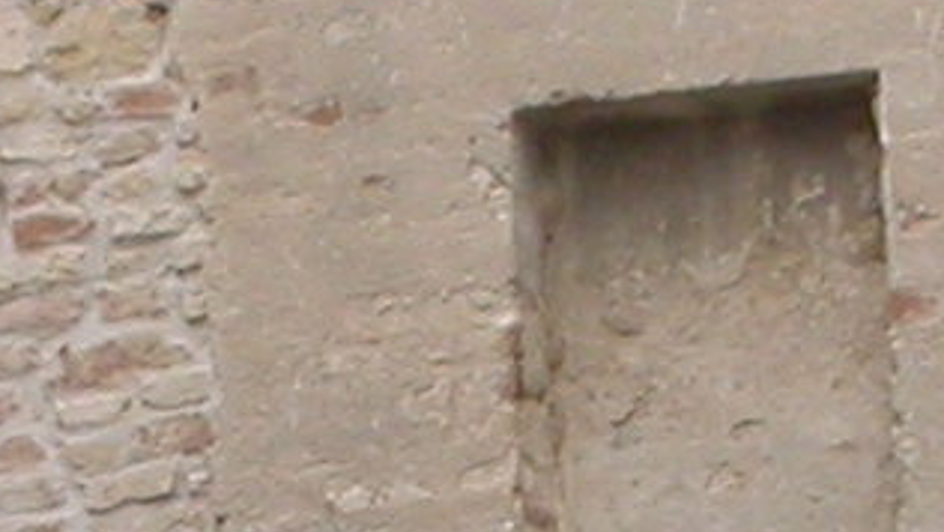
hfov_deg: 7.2
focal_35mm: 298
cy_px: 592
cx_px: 538
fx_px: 7462
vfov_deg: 4.1
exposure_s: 1/226
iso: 100
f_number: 6
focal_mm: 7.85
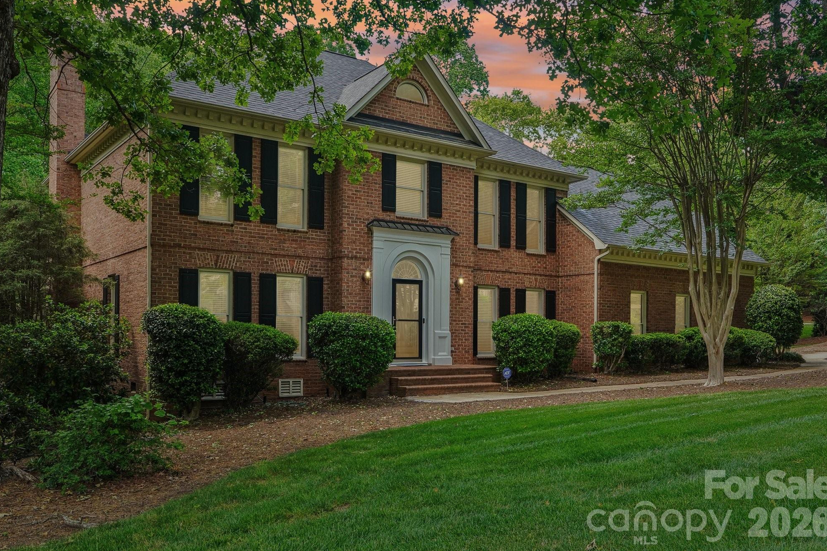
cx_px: 411
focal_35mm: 31
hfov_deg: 60.3
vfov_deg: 42.3
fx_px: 712
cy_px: 267
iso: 400
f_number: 8
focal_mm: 20
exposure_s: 1/20
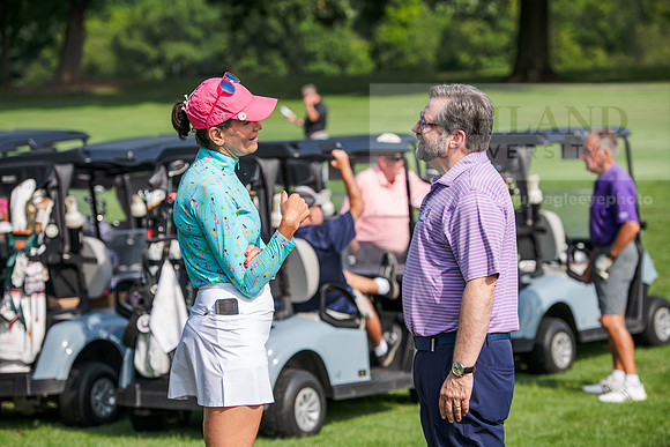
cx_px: 335
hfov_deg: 18.6
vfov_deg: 12.5
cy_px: 224
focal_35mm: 110
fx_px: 2048
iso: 64
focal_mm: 110
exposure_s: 1/640
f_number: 3.5
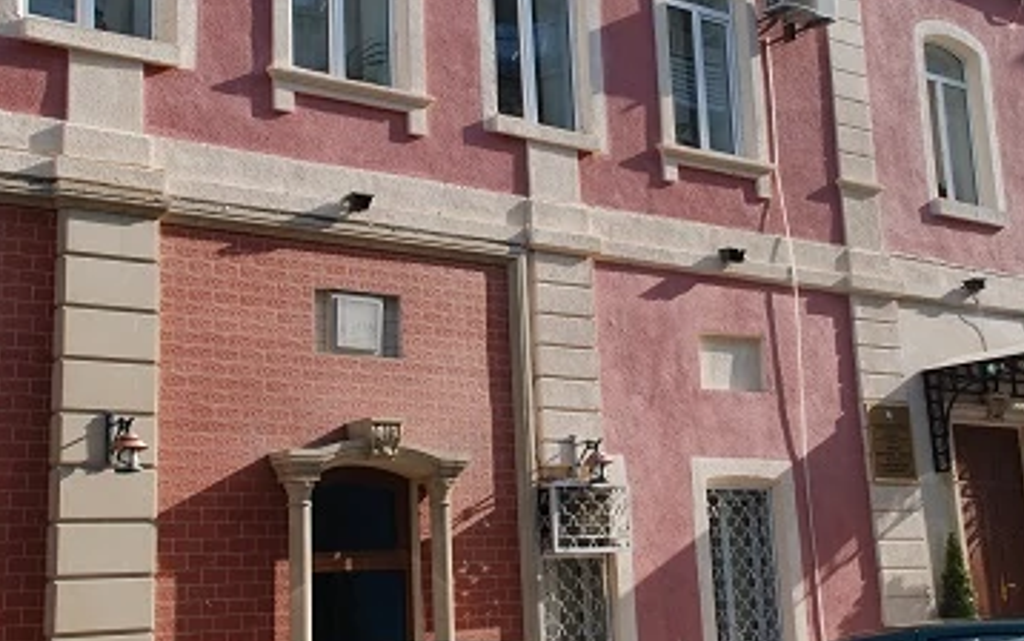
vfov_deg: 23.5
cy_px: 245
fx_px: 1535
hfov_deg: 36.9
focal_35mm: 55
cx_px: 526
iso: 100
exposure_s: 1/200
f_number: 7.1
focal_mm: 28
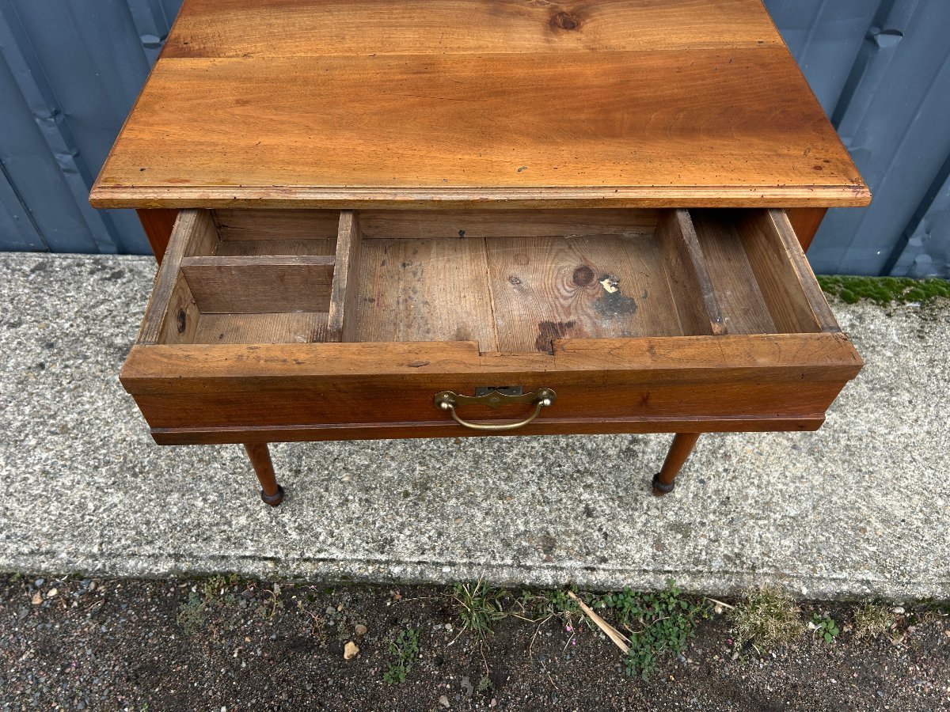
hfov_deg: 67.3
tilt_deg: -50.5
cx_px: 475
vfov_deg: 53.1
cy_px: 356
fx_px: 714
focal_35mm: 26
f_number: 1.5
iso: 40
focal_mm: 5.7
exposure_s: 1/282
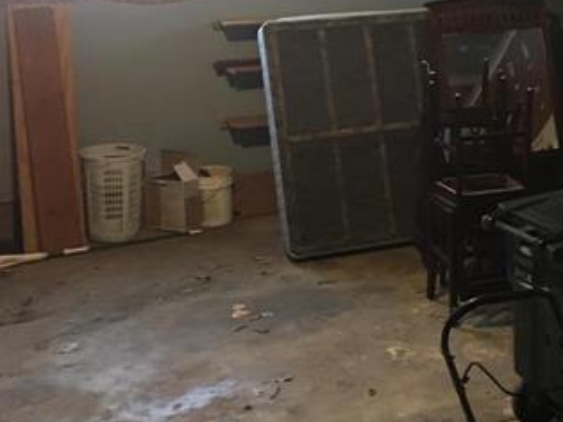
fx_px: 959
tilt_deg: -9.9
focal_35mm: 59
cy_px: 91
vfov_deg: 24.4
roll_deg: +1.1
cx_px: 441
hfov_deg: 31.9
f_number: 2.2
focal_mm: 4.15
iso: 50
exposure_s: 1/4
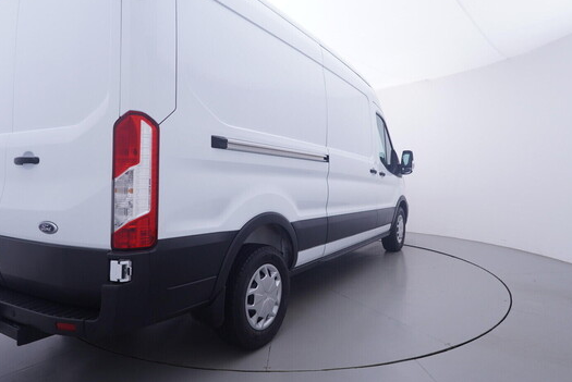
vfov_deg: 54.1
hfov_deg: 74.8
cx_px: 291
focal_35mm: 24
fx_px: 374
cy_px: 194
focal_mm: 15
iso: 200
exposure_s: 1/80
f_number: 5
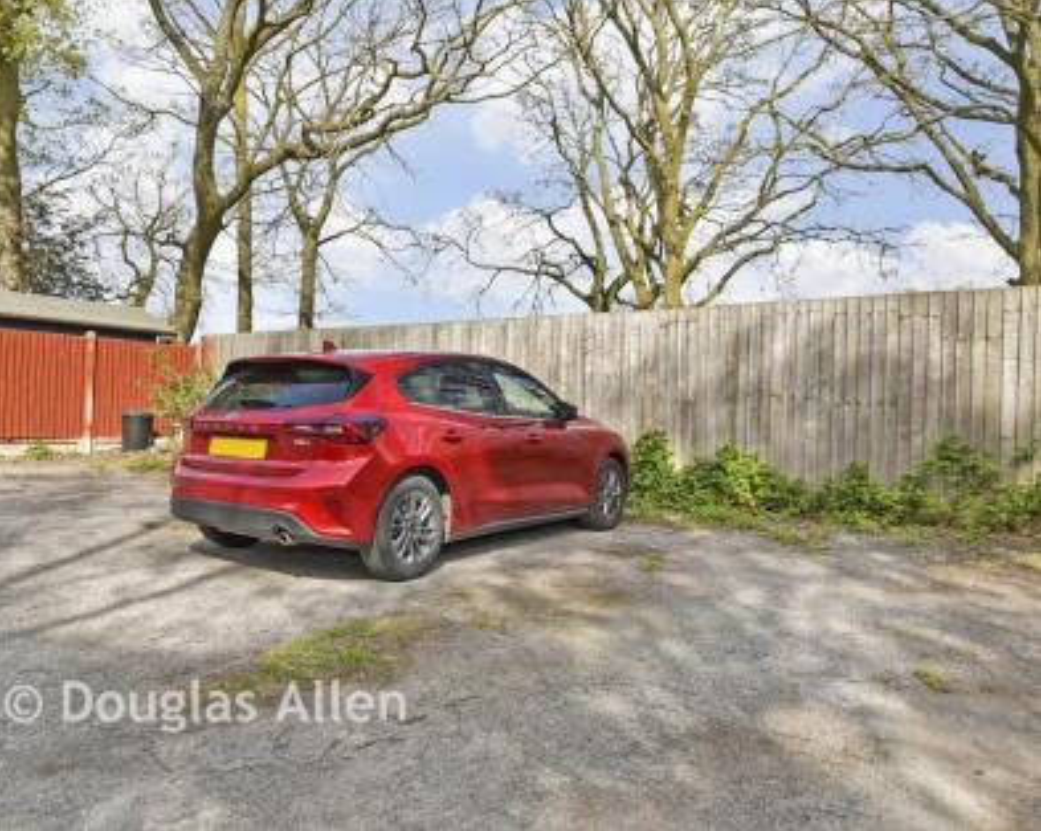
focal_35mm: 25
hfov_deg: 67.4
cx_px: 413
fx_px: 770
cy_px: 414
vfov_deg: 56.8
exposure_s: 1/200
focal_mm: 15
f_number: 8
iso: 100
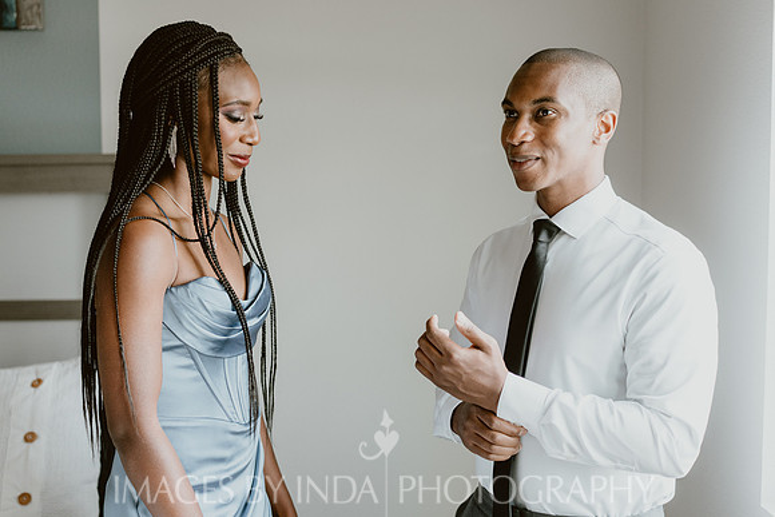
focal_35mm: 55
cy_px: 258
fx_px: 1184
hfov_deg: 36.2
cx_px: 388
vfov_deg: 24.6
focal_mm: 55
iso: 800
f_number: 2.8
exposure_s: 1/200
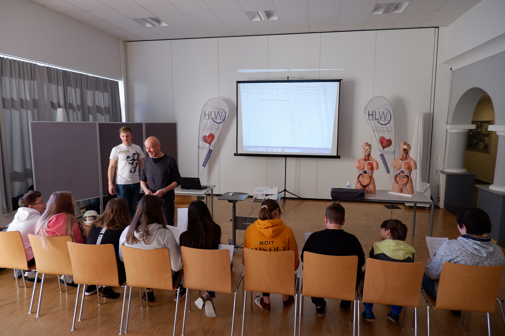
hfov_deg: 76.1
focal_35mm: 23
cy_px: 168
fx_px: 322
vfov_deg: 55.0
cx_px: 252
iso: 200
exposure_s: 1/60
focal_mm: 15
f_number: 3.5
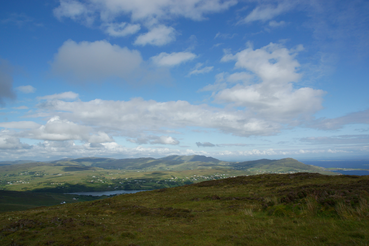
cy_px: 123
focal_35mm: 26
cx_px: 184
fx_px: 261
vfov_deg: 50.4
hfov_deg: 70.4
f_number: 8
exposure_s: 1/640
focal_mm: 17
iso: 200
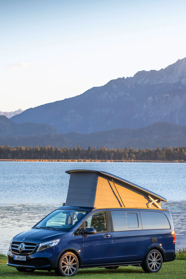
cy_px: 145
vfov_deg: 16.8
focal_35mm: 122
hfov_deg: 11.2
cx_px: 92
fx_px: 946
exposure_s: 1/50
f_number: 8
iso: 200
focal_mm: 110
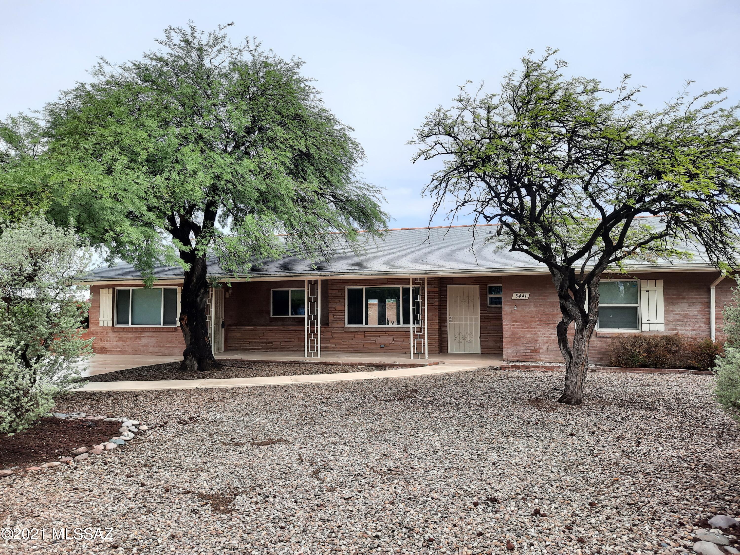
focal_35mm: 25
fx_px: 534
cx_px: 370
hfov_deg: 69.4
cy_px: 278
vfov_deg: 54.9
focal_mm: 4.6
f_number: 2
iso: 32
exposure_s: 1/923
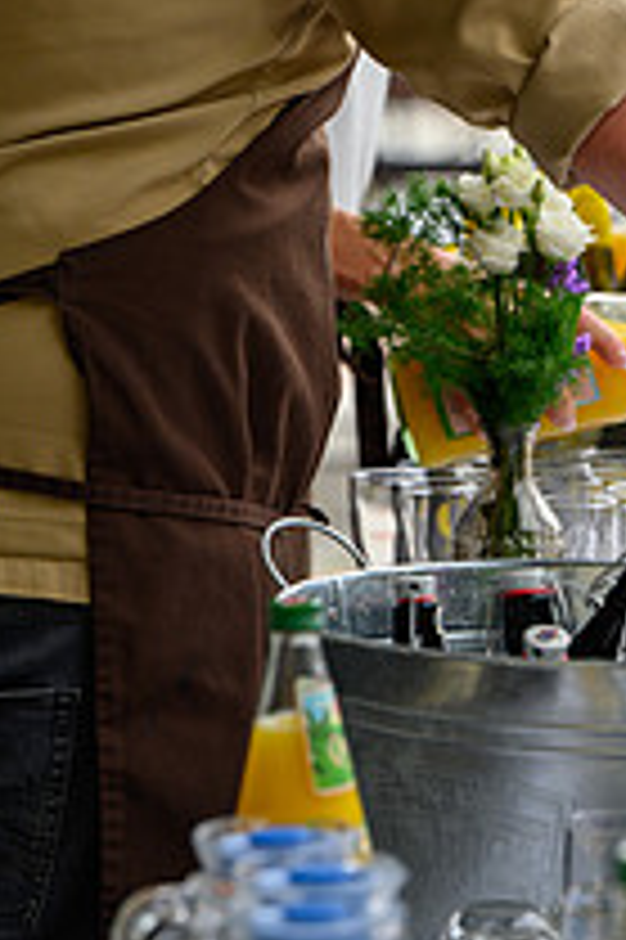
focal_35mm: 290
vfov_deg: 7.1
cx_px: 439
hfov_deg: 4.7
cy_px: 130
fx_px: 7576
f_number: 4.5
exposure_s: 1/320
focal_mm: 135
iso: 250
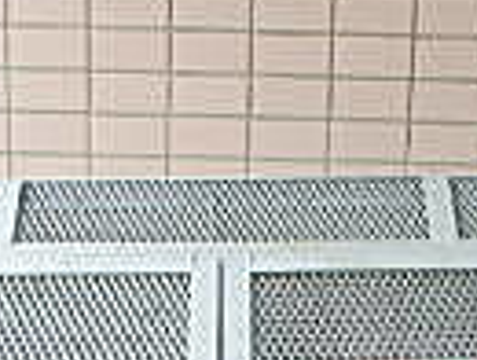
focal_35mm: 103
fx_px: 1422
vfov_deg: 12.9
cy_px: 680
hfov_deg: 19.0
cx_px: 235
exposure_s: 1/60
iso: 125
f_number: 3.5
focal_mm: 3.7
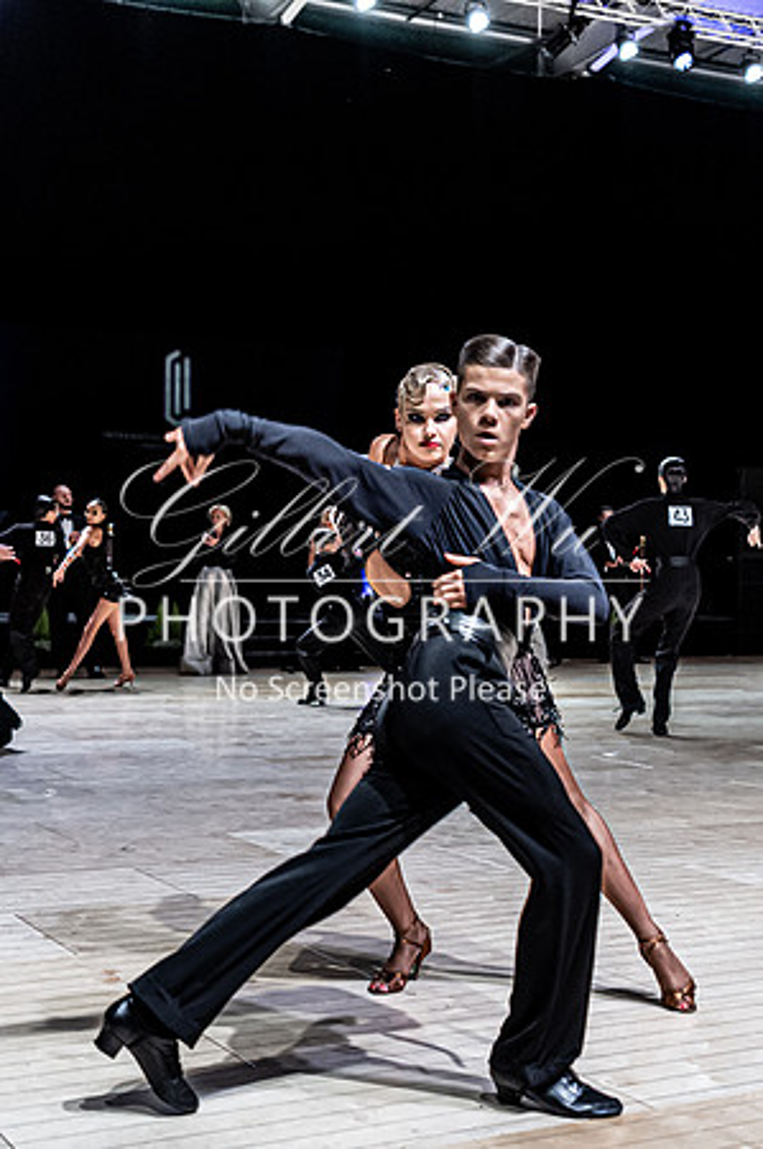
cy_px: 574
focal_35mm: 53
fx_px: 1674
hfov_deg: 25.7
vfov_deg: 37.9
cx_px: 350
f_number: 2.8
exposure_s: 1/400
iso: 3200
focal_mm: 35
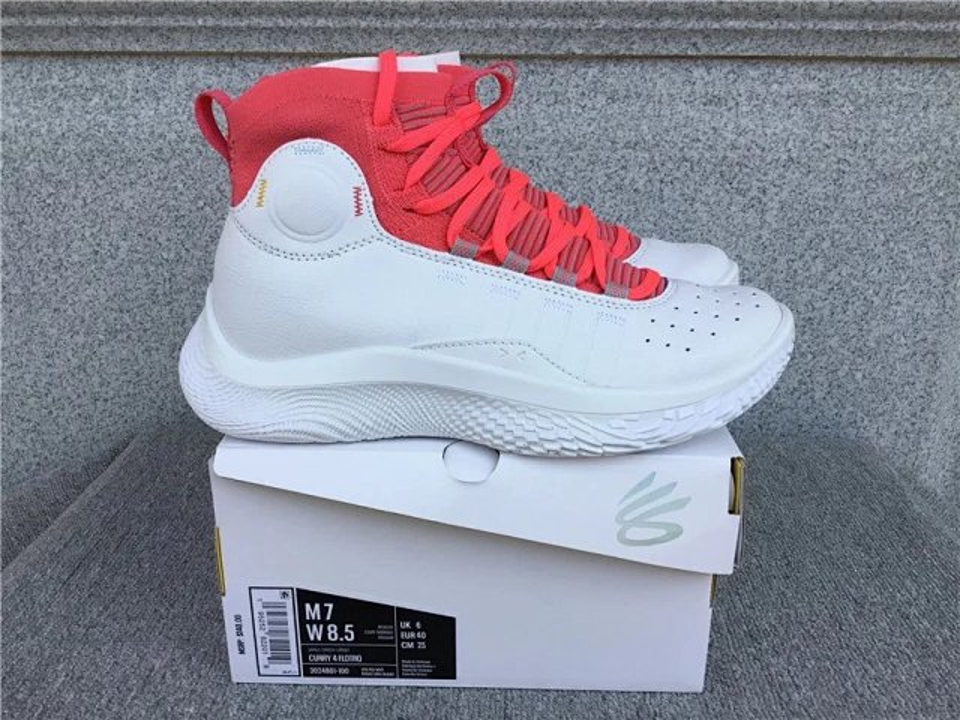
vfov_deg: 45.4
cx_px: 480
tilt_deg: -18.3
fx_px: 860
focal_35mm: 31
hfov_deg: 58.4
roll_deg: +0.0
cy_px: 360
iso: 25
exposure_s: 1/612
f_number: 2.4
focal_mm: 3.3
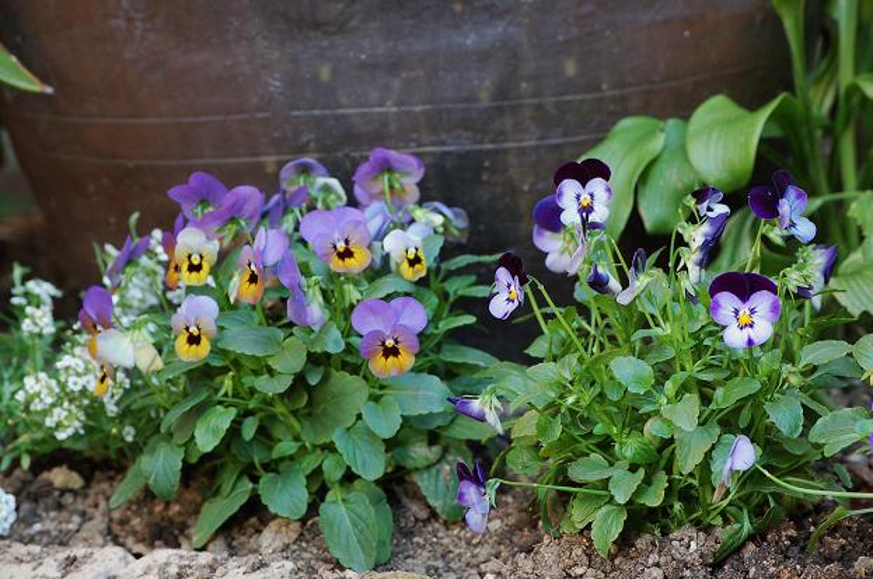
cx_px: 436
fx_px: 3558
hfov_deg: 14.0
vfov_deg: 9.3
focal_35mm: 147
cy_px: 290
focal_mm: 98
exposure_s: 1/30
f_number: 6.7
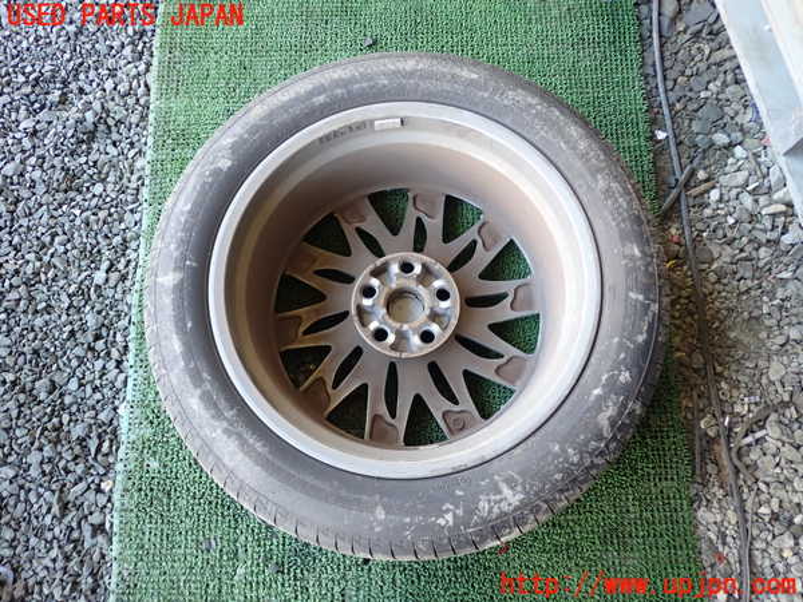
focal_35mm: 30
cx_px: 402
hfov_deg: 60.0
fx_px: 696
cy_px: 301
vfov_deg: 46.8
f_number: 2.3
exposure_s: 1/40
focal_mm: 5.4
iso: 200
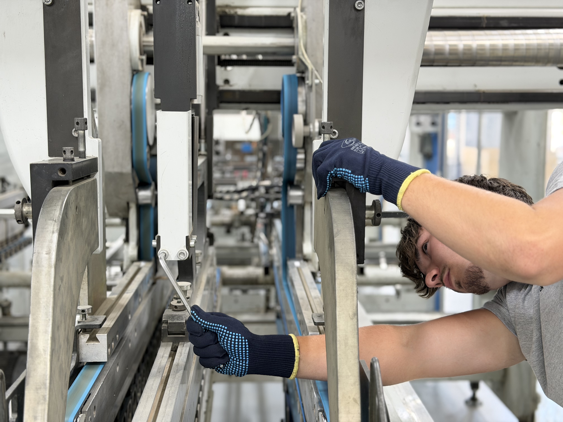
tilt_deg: -7.6
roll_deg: +1.0
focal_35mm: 48
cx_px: 282
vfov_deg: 30.3
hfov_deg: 39.7
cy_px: 211
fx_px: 781
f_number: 1.78
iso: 200
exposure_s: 1/33
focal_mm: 6.76
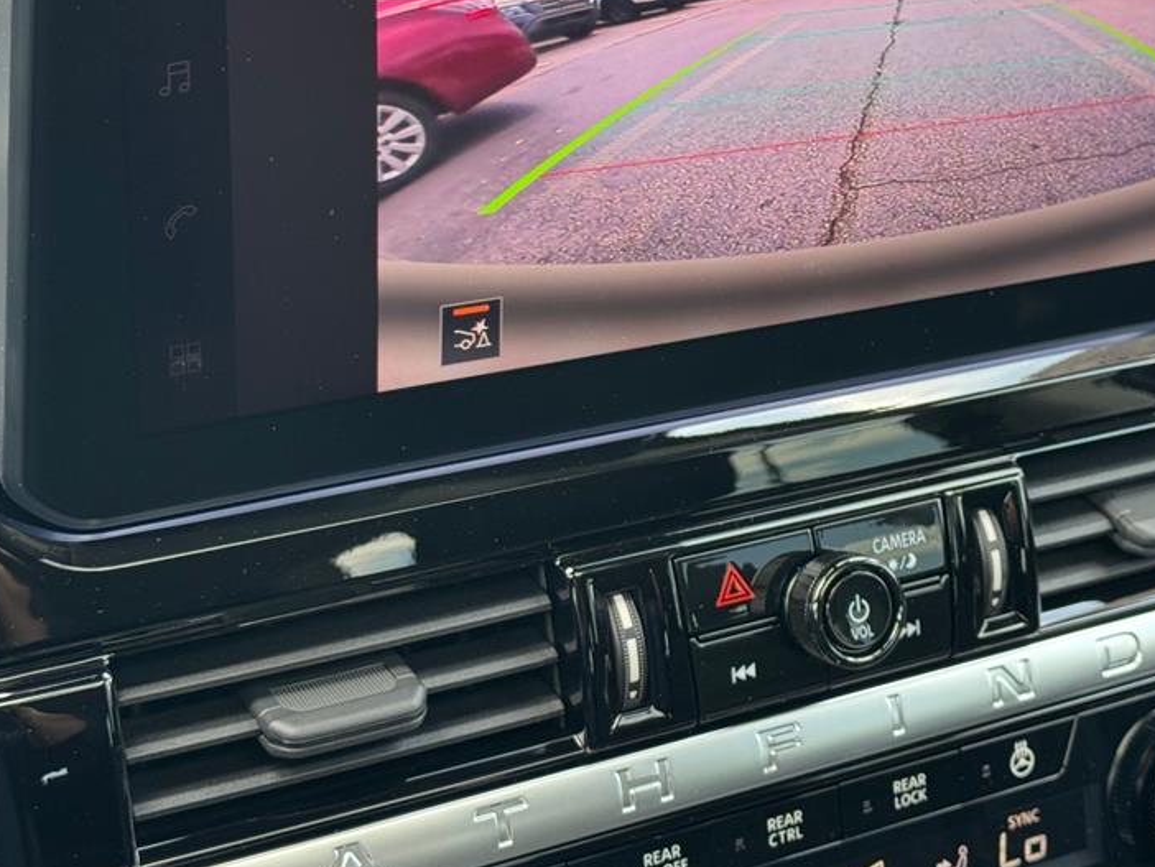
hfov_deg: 27.7
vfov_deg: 21.0
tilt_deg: -27.4
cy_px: 326
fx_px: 2336
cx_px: 701
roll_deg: -4.8
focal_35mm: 70
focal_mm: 6.76
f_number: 1.78
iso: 100
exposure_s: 1/106
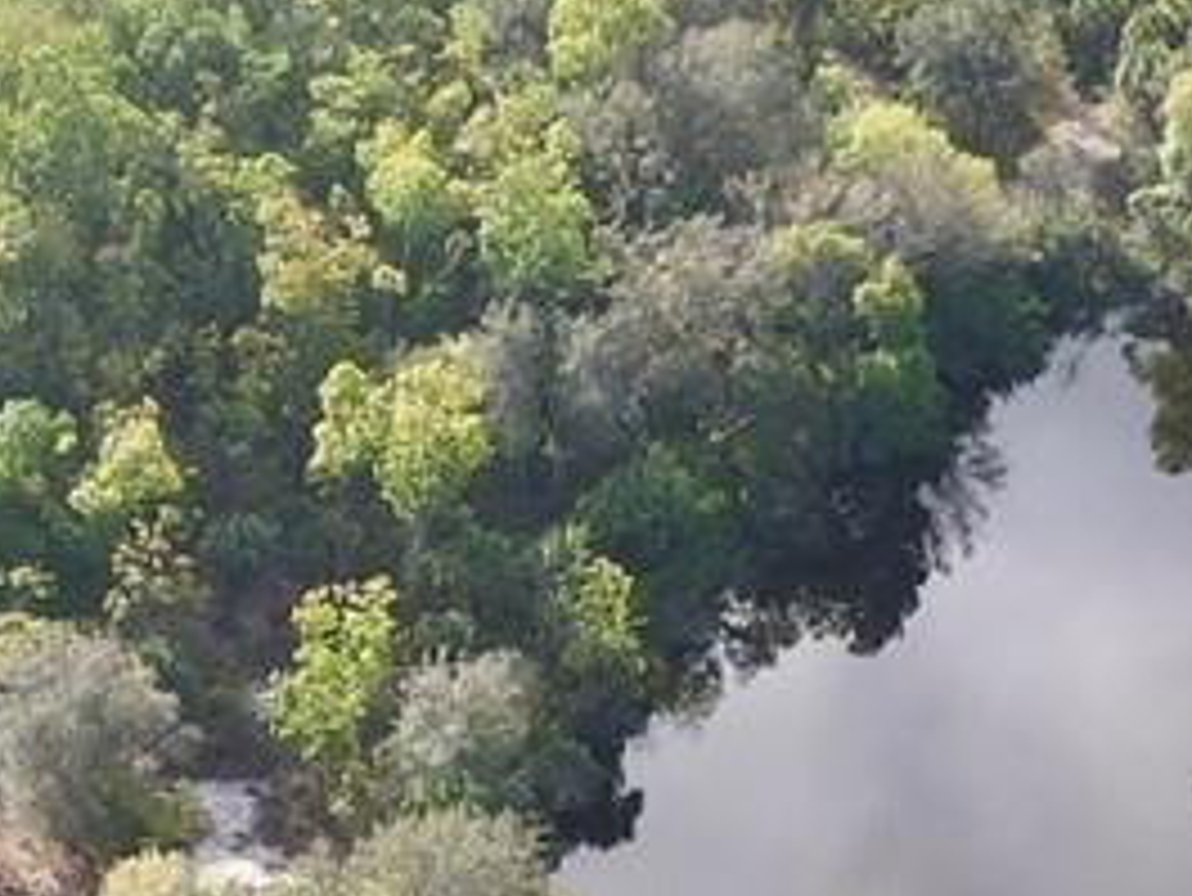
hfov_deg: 13.6
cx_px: 540
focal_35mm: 145
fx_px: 4995
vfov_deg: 10.2
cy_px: 873
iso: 100
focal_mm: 4.5
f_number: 2.8
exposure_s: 1/200
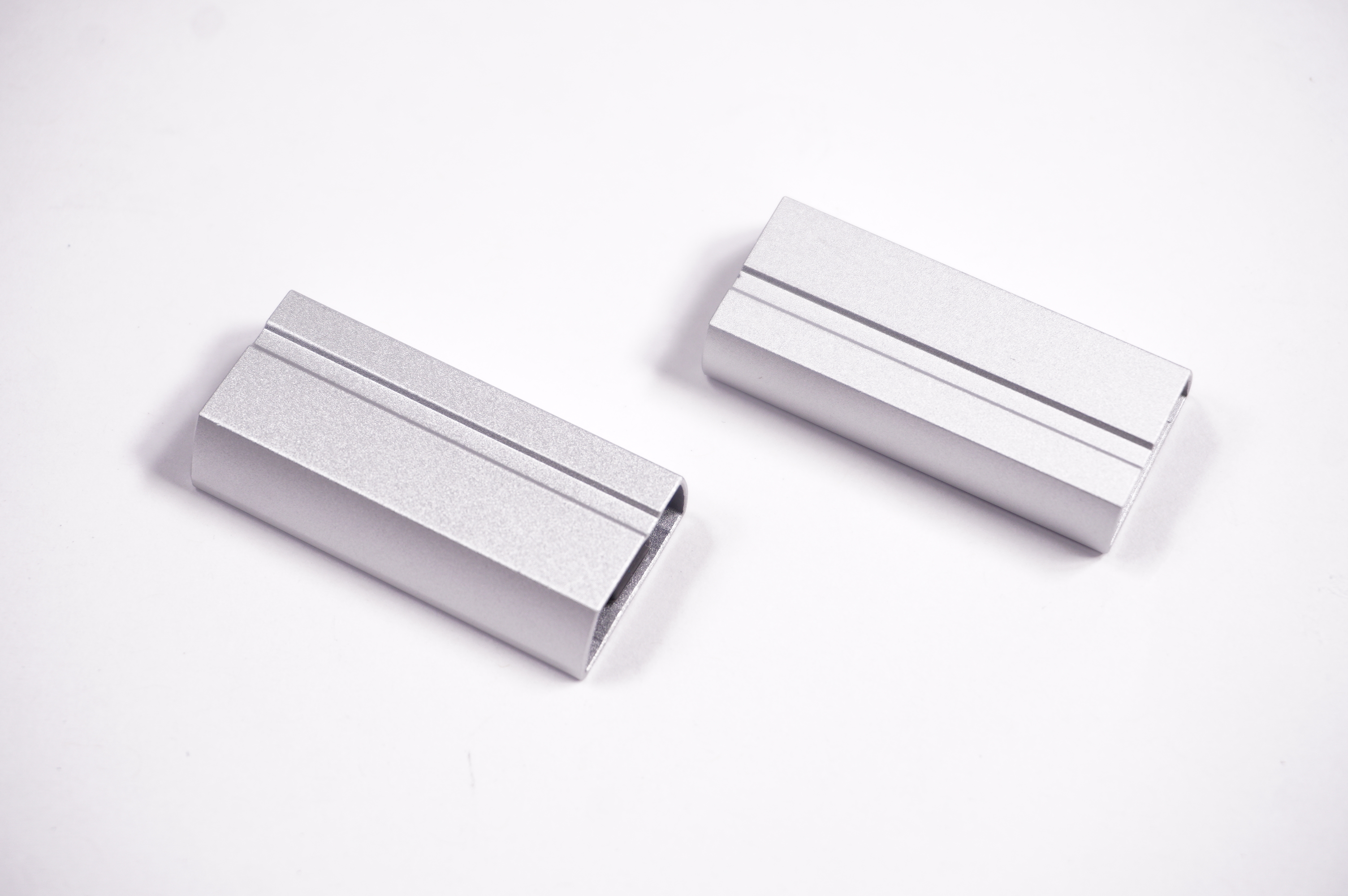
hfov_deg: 29.9
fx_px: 2525
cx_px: 674
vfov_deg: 20.1
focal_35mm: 68
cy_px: 448
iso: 400
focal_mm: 45
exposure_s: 1/160
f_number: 5.6
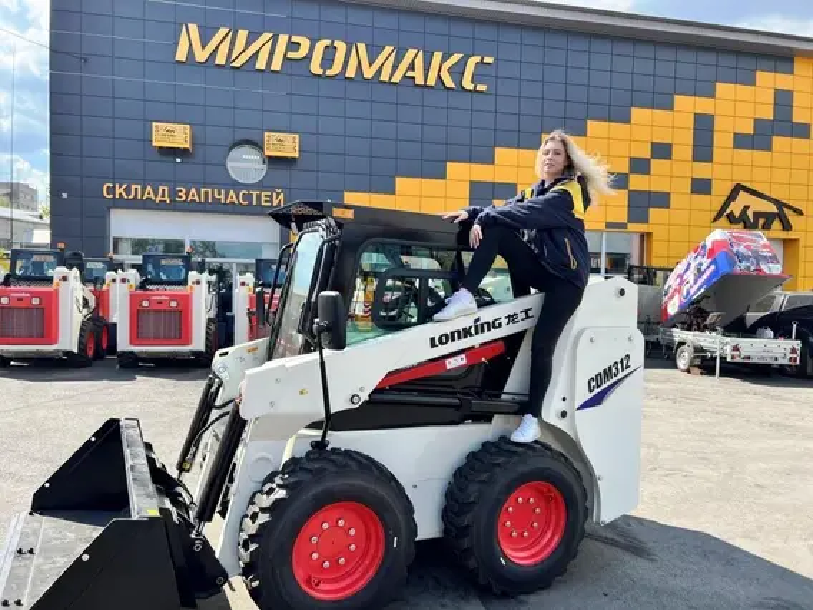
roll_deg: -1.5
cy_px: 305
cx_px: 406
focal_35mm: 26
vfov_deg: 53.1
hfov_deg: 67.3
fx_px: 611
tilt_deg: -2.4
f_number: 1.5
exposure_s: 1/1972
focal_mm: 5.7
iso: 50
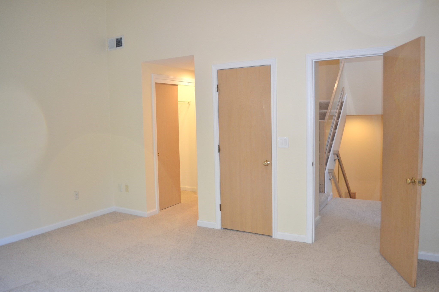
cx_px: 220
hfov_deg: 67.4
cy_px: 146
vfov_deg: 47.9
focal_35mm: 27
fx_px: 329
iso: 640
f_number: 3.5
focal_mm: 18
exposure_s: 1/60
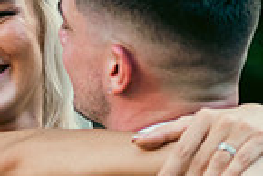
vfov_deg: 3.3
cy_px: 159
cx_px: 51
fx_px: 3071
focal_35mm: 420
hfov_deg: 4.9
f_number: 3.5
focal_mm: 105
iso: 200
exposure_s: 1/200
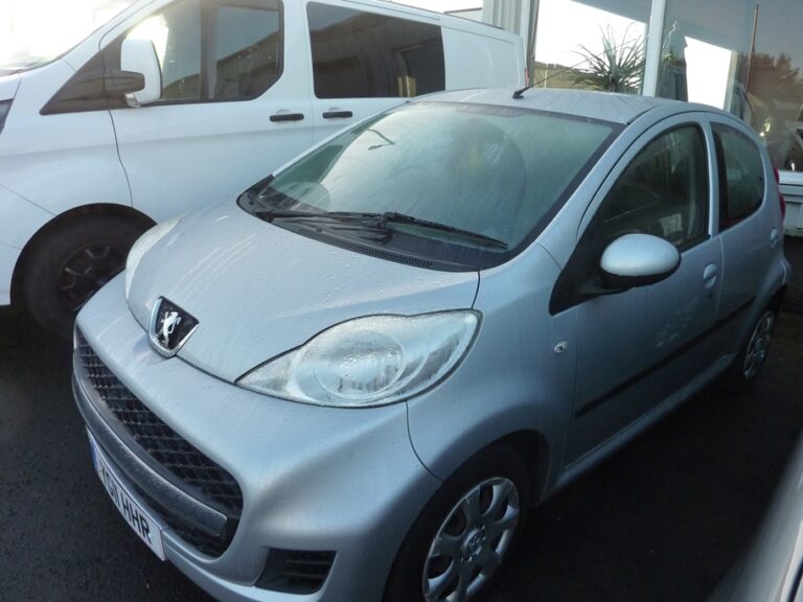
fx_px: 580
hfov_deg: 69.4
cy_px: 301
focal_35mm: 25
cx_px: 402
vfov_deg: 54.9
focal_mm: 4.1
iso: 250
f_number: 4
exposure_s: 1/200
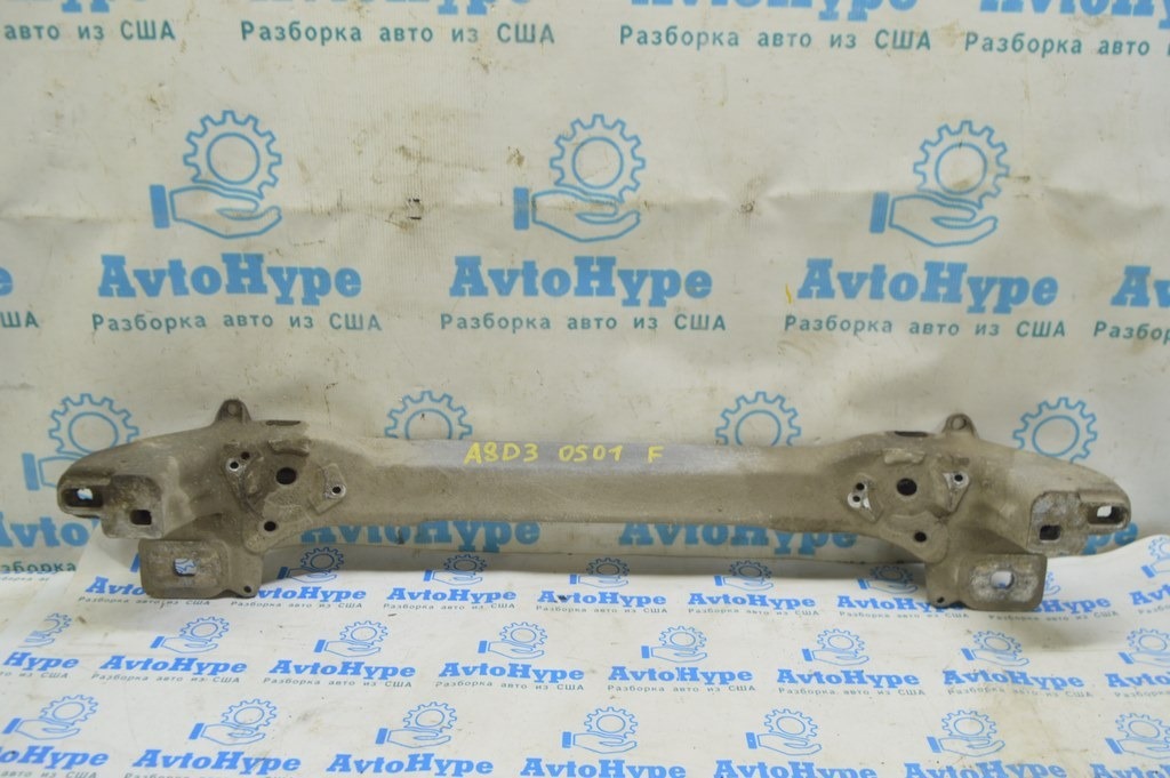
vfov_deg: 39.9
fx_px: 1072
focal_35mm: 33
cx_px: 585
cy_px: 389
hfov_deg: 57.3
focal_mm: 22
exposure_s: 1/20
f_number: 5.6
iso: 400
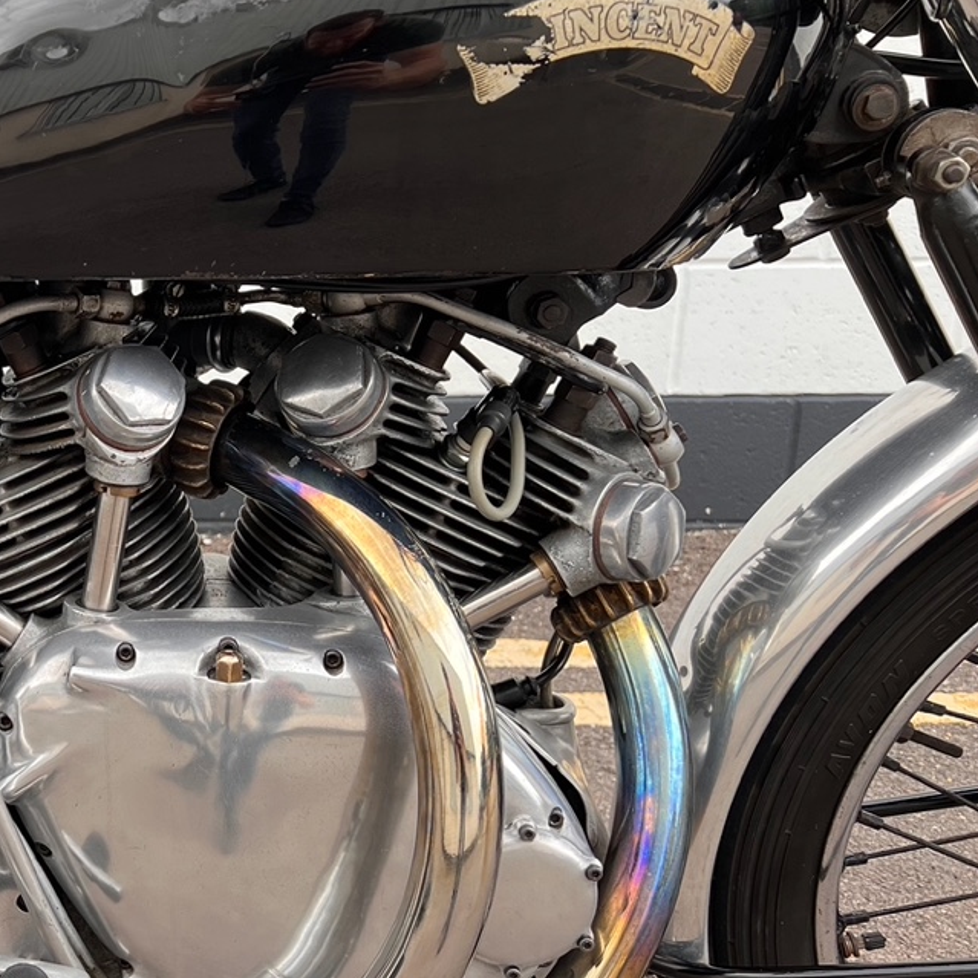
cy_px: 514
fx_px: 1470
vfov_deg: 36.8
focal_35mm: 46
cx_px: 21
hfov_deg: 33.9
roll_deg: +0.7
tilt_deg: -15.0
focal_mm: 5.7
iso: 50
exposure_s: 1/311
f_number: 1.5
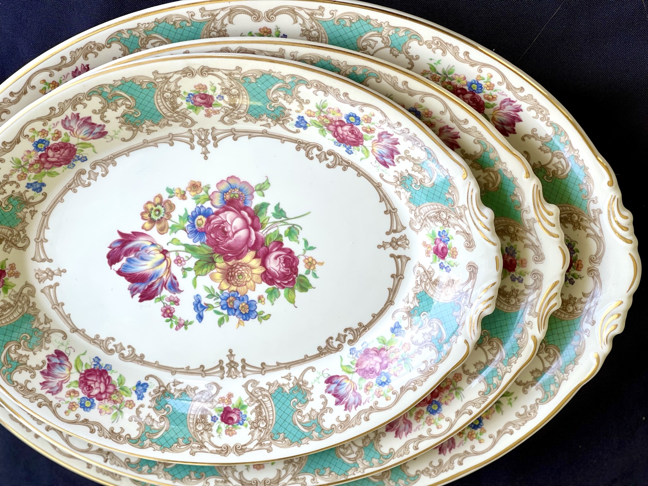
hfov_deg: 30.3
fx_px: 1198
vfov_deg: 22.9
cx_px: 324
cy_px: 243
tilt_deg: -75.2
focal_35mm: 64
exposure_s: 1/121
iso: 25
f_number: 2.2
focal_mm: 7.5
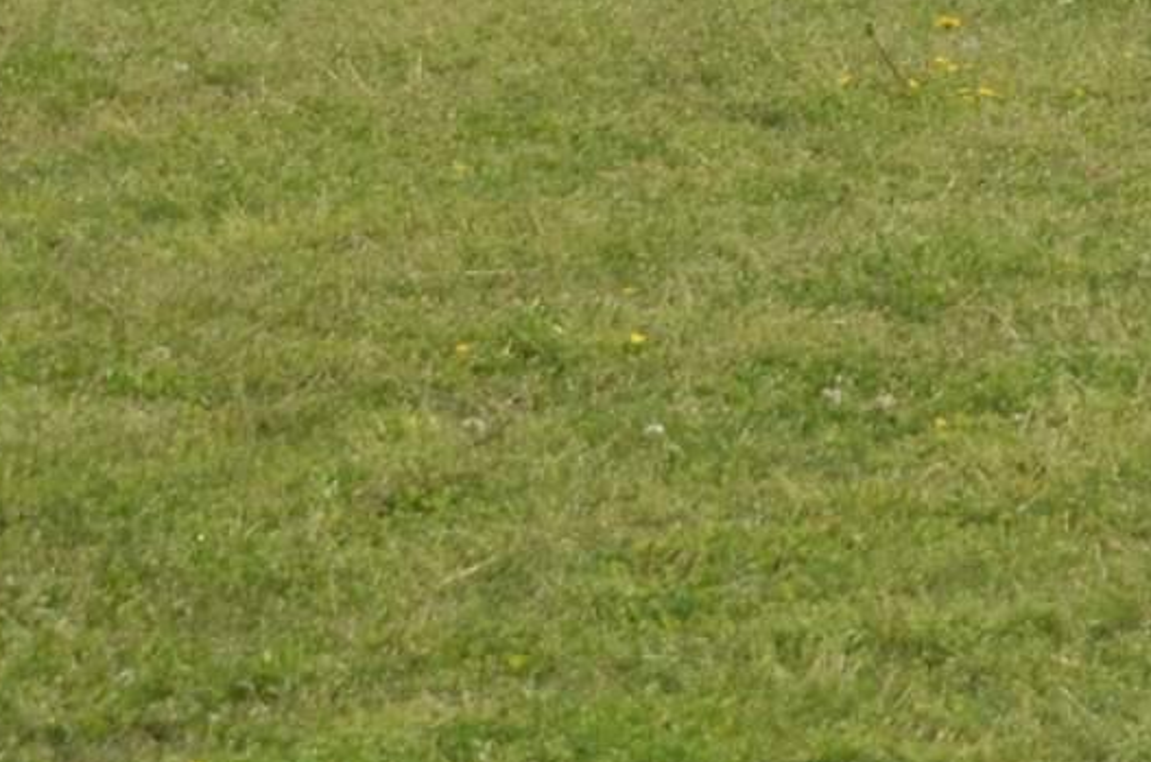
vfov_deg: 5.4
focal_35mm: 245
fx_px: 7817
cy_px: -1037
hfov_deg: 7.5
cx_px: 3287
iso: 100
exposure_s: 1/250
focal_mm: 28
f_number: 8
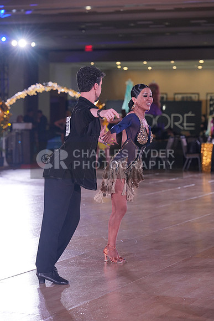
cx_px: 107
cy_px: 160
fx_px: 891
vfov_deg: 20.4
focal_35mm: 100
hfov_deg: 13.7
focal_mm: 100
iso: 1250
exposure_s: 1/400
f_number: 4
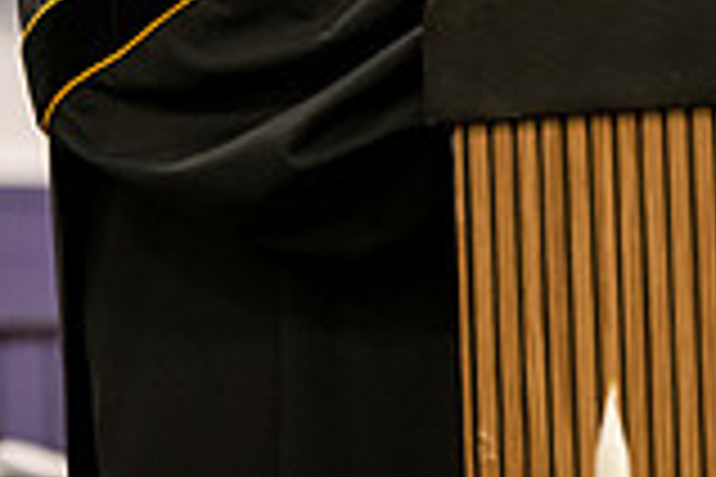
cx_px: 455
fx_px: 8711
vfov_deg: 3.1
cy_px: -389
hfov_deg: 4.7
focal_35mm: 438
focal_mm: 120
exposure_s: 1/200
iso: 3200
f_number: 3.2
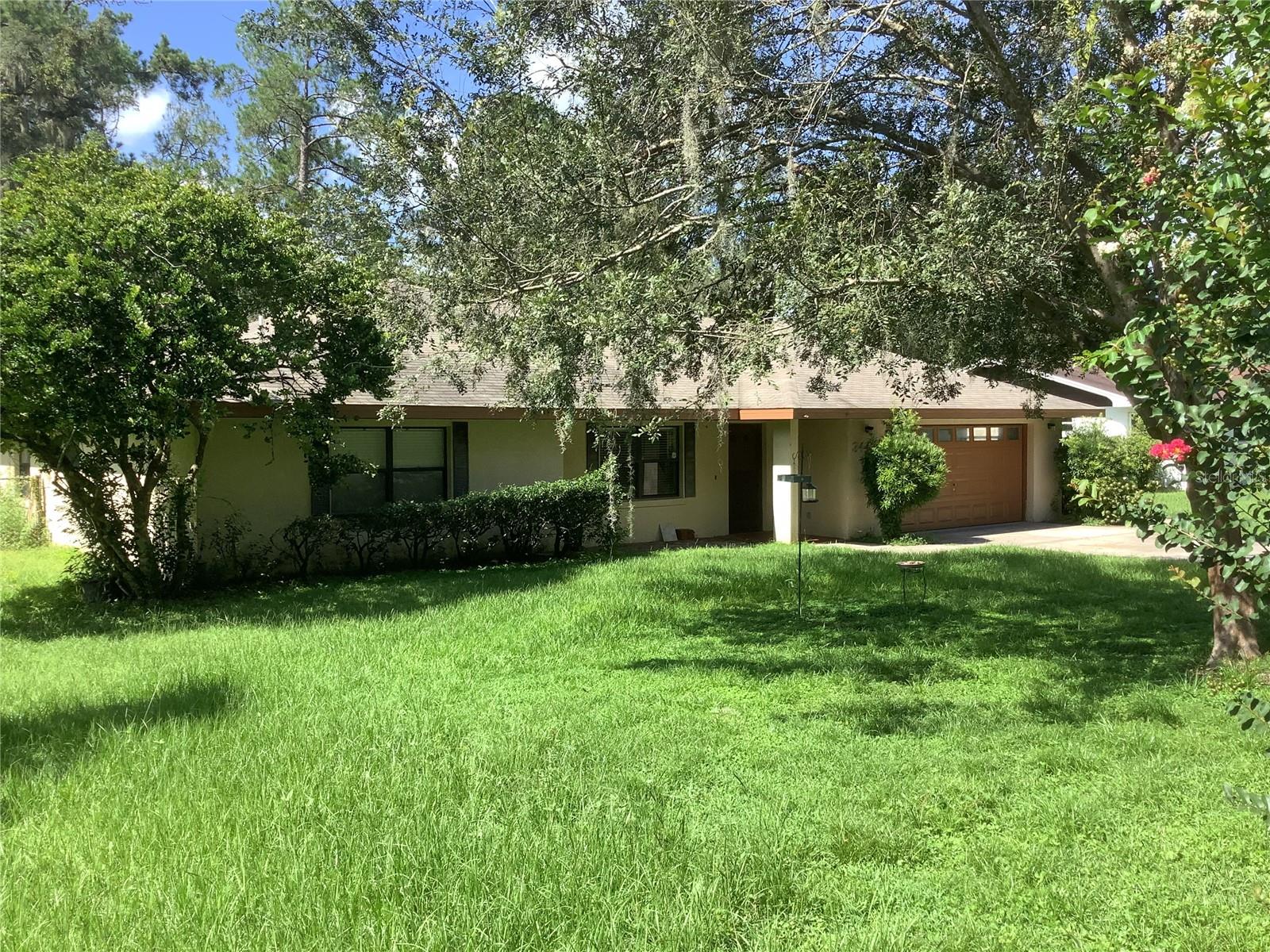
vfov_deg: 45.4
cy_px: 476
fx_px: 1137
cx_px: 635
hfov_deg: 58.4
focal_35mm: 31
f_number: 2.4
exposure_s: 1/476
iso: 25
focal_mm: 3.3
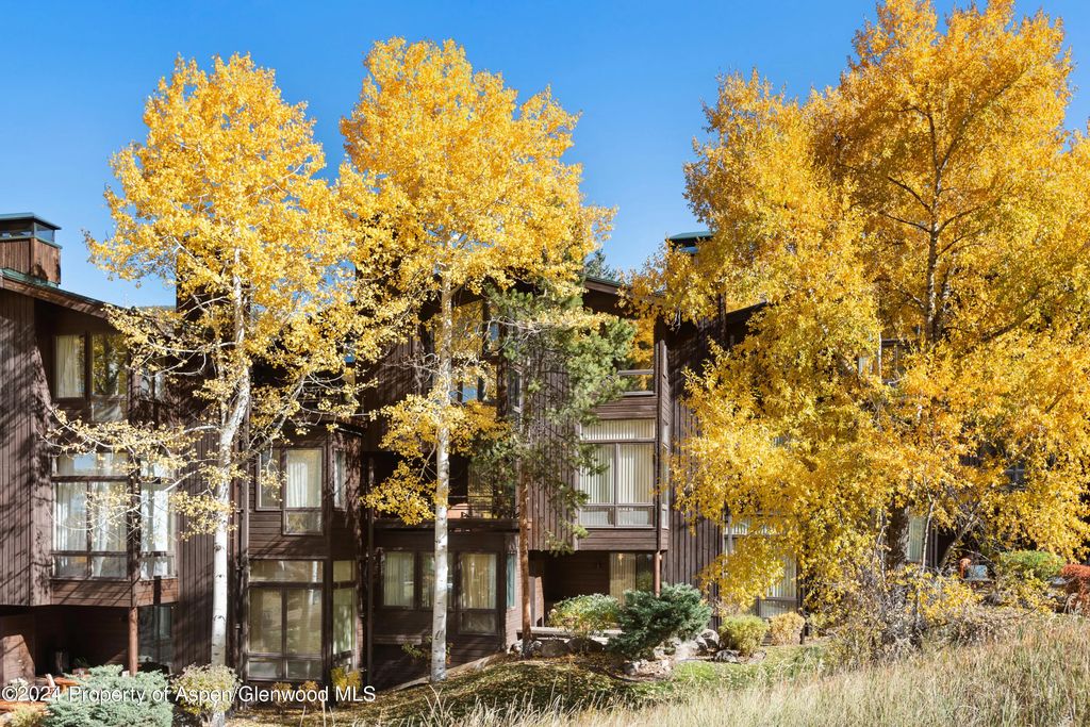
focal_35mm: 30
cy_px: 364
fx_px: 908
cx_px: 545
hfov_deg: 61.9
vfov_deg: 43.6
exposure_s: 1/40
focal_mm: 30
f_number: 7.1
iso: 100
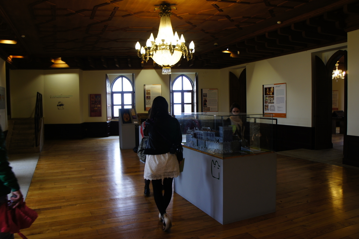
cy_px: 120
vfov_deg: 47.9
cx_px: 180
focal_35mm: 27
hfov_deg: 67.4
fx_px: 269
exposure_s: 1/25
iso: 200
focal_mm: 18
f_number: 3.5
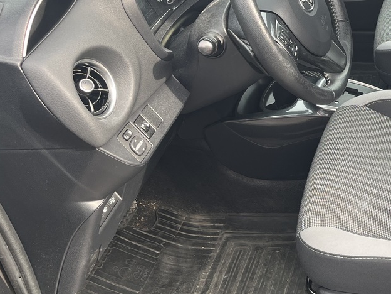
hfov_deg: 29.8
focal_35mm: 60
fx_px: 678
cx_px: 397
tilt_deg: -32.0
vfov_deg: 24.2
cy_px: 78
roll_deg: +2.3
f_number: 1.6
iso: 32
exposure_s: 1/138
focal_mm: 5.1
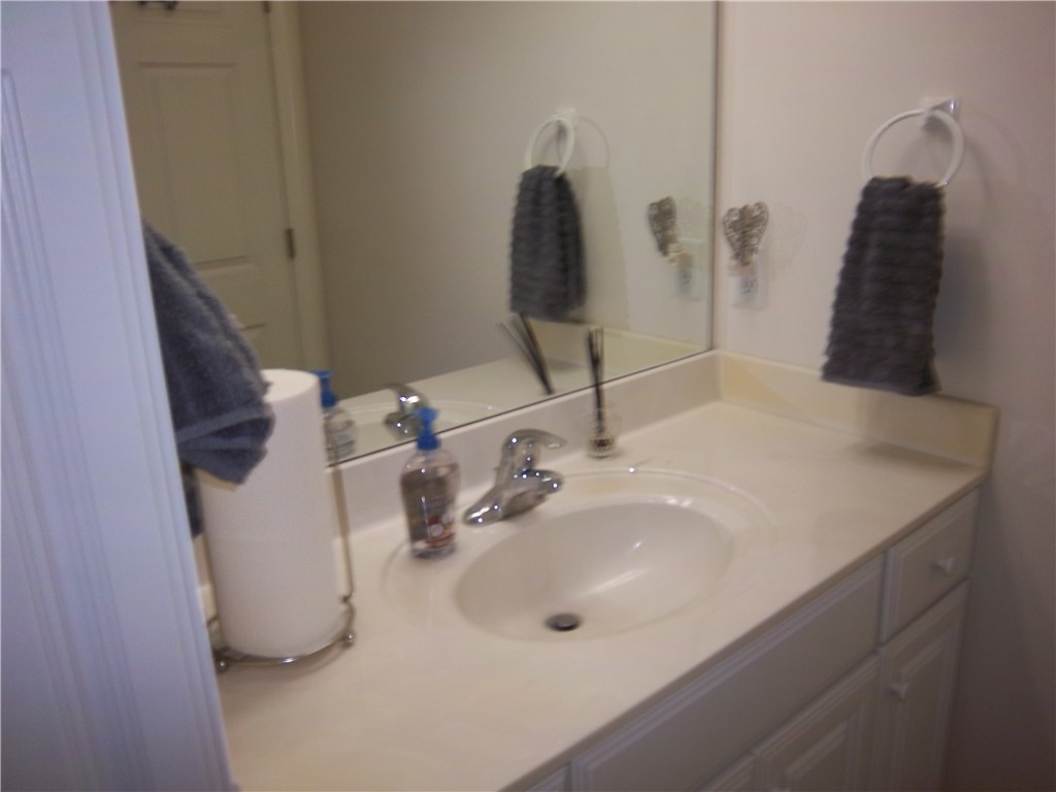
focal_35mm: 28
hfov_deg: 63.4
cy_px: 396
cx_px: 528
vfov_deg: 49.7
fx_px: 854
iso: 64
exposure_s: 1/30
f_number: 3.5
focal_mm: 5.1
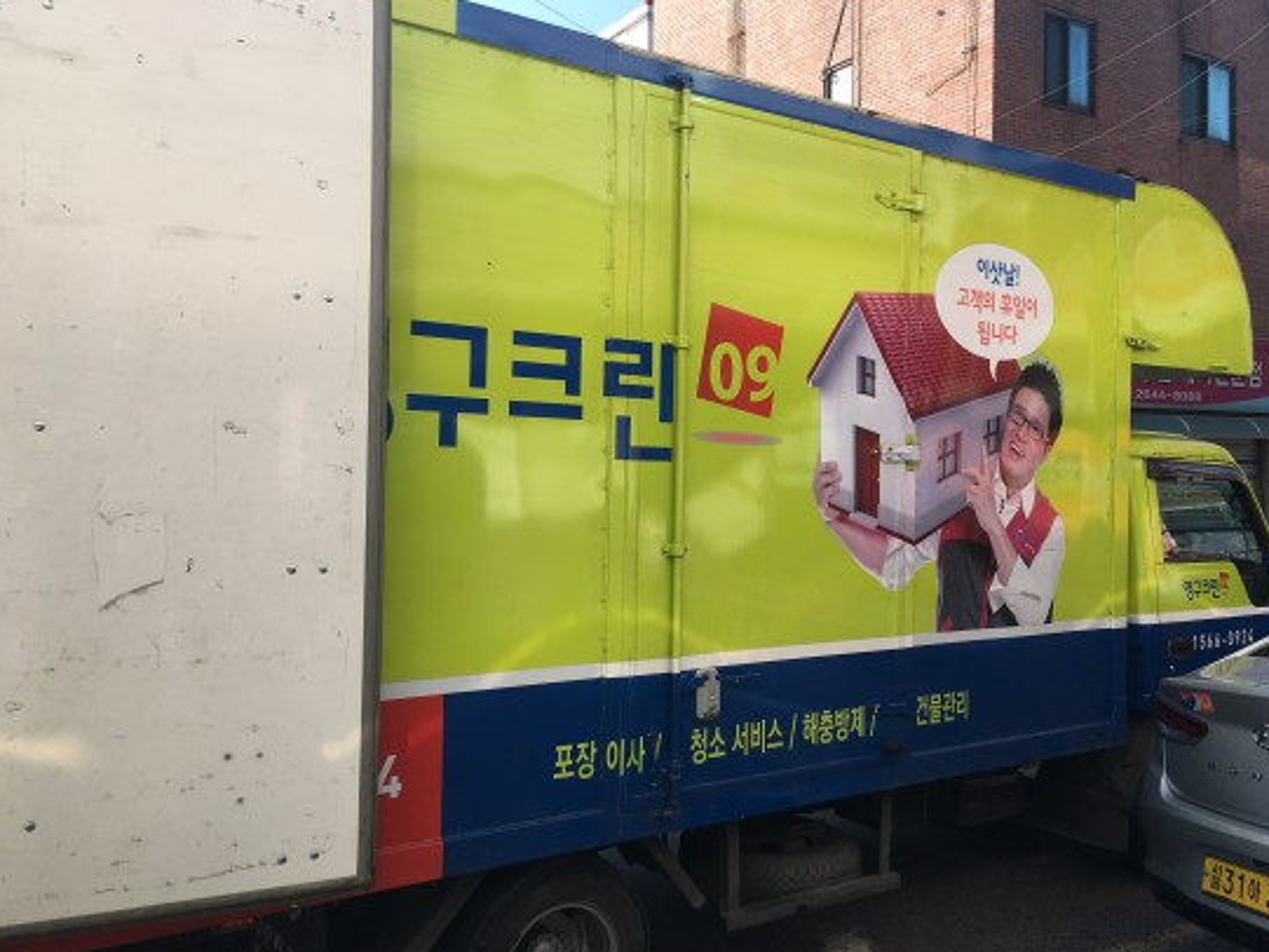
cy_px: 467
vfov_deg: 46.8
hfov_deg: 60.0
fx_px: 1100
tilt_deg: +0.3
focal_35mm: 30
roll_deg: -0.1
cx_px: 636
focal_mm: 4.15
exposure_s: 1/472
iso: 25
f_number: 2.2
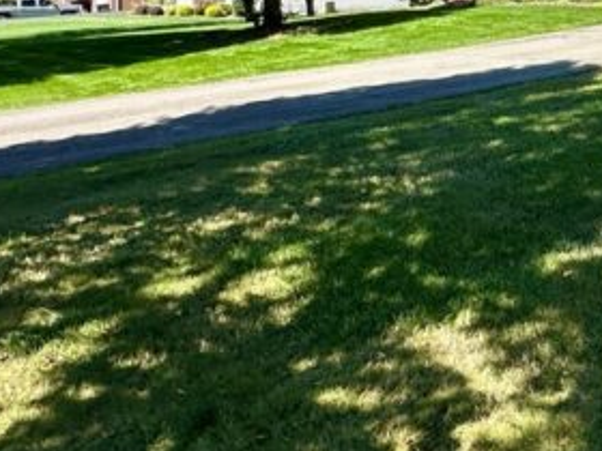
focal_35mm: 40
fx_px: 696
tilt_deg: -0.2
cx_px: 731
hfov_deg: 35.9
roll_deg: +1.1
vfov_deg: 31.6
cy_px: -53
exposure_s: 1/1490
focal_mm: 2.22
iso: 50
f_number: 2.2
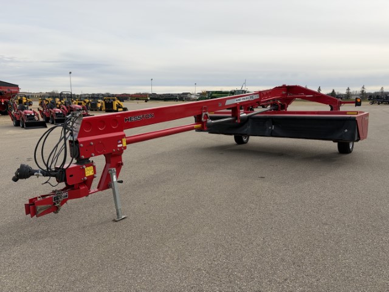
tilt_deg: -8.4
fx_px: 292
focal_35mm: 26
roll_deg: +0.0
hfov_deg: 67.3
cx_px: 194
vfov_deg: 53.1
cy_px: 146
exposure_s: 1/2865
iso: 50
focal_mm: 5.96
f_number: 1.6
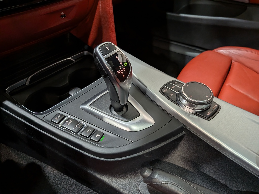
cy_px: 97
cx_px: 130
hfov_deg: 71.6
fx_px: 180
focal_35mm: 24
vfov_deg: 56.8
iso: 37
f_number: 1.7
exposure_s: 1/120
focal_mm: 4.53
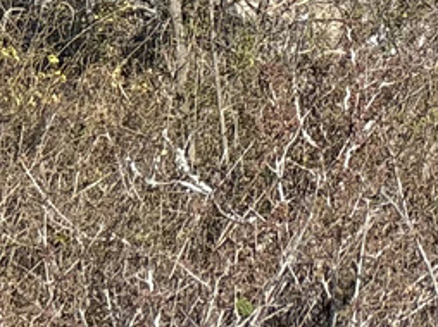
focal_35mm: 164
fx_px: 2073
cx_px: 978
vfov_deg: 7.7
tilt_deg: -1.4
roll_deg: +2.5
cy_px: -697
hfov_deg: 10.7
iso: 50
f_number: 1.6
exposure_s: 1/3831
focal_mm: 5.96
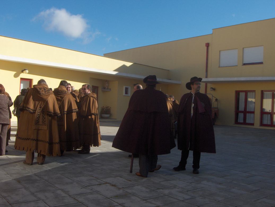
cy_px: 104
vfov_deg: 36.9
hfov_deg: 47.8
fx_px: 310
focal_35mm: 39
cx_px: 138
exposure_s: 1/781
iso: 100
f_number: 4.8
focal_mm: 8
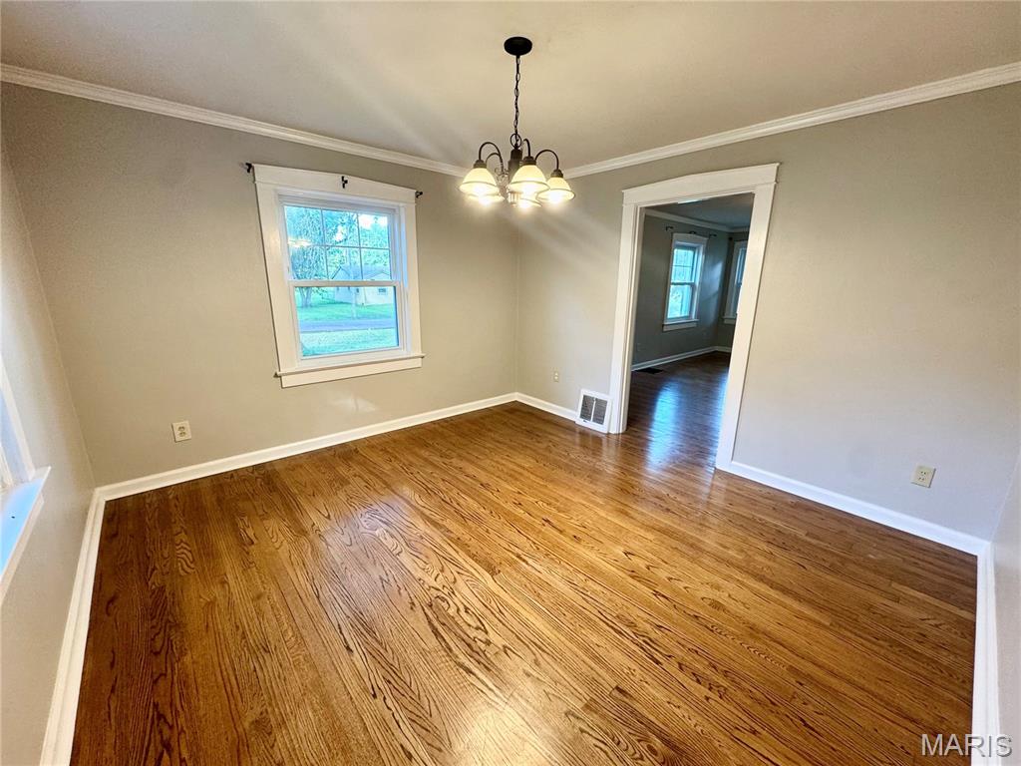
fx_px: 413
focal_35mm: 14
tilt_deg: -14.8
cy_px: 383
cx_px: 510
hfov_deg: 102.1
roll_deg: -1.0
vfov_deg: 85.7
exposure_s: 1/60
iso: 160
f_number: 2.2
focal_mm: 2.22
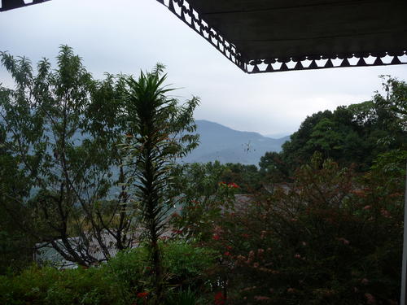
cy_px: 152
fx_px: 329
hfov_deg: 63.4
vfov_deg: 49.7
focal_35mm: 28
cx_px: 204
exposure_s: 1/100
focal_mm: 4.7
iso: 100
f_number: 3.3
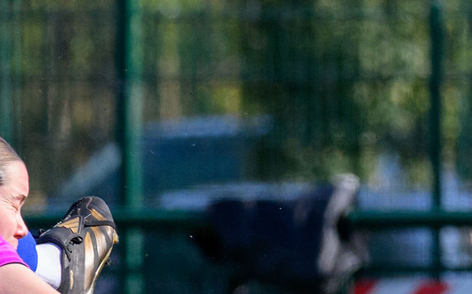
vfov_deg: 0.8
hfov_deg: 1.2
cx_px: -185
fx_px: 21759
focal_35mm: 1692
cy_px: 380
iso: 640
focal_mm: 240
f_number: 5
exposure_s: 1/2000
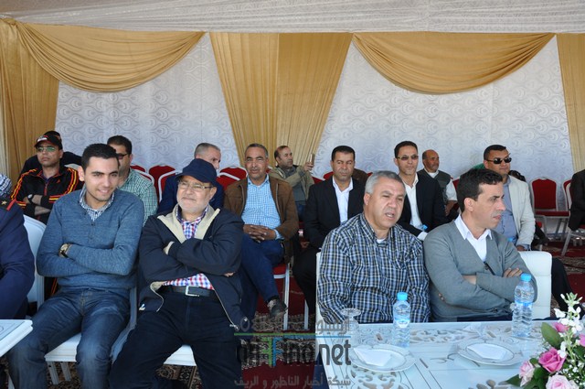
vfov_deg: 41.6
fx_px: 511
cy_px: 194
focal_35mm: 32
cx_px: 292
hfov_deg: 59.6
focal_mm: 21
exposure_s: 1/60
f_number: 8
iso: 200
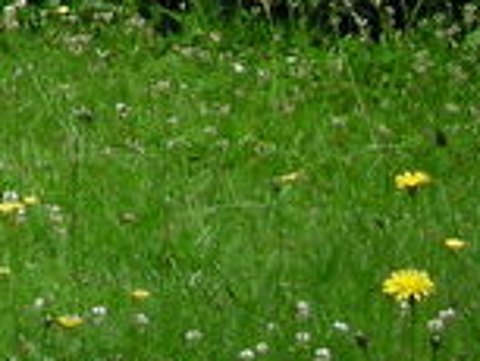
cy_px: -600
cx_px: -835
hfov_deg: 7.6
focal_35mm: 234
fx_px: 3247
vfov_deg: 6.0
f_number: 3
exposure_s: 1/280
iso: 50
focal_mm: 5.8
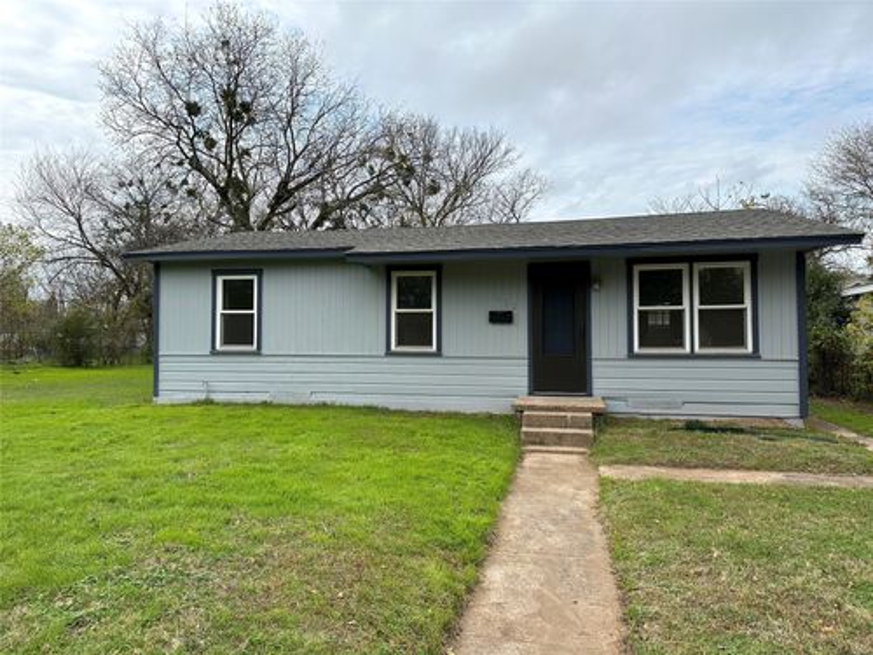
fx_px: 605
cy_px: 328
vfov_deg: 56.8
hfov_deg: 71.6
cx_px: 436
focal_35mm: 24
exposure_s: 1/2353
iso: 80
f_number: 1.78
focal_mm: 6.86
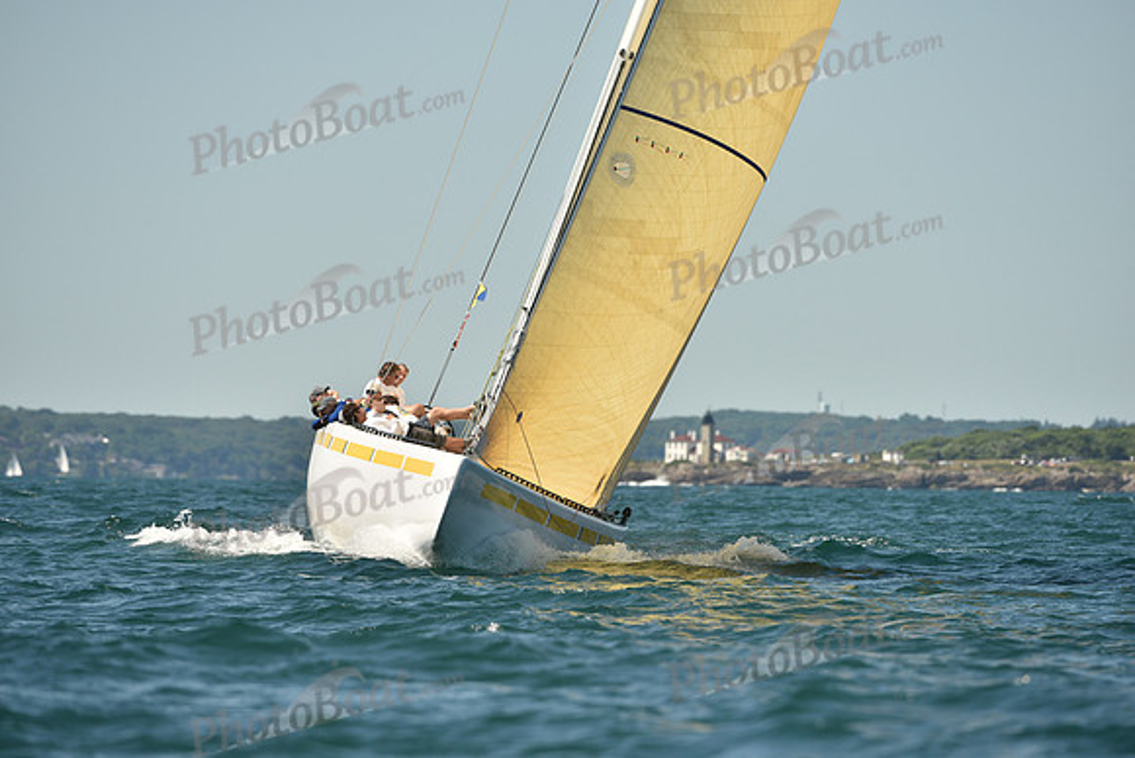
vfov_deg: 3.4
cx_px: 568
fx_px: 12613
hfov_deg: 5.2
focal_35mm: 400
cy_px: 379
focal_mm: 400
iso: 250
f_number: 7.1
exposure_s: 1/1250
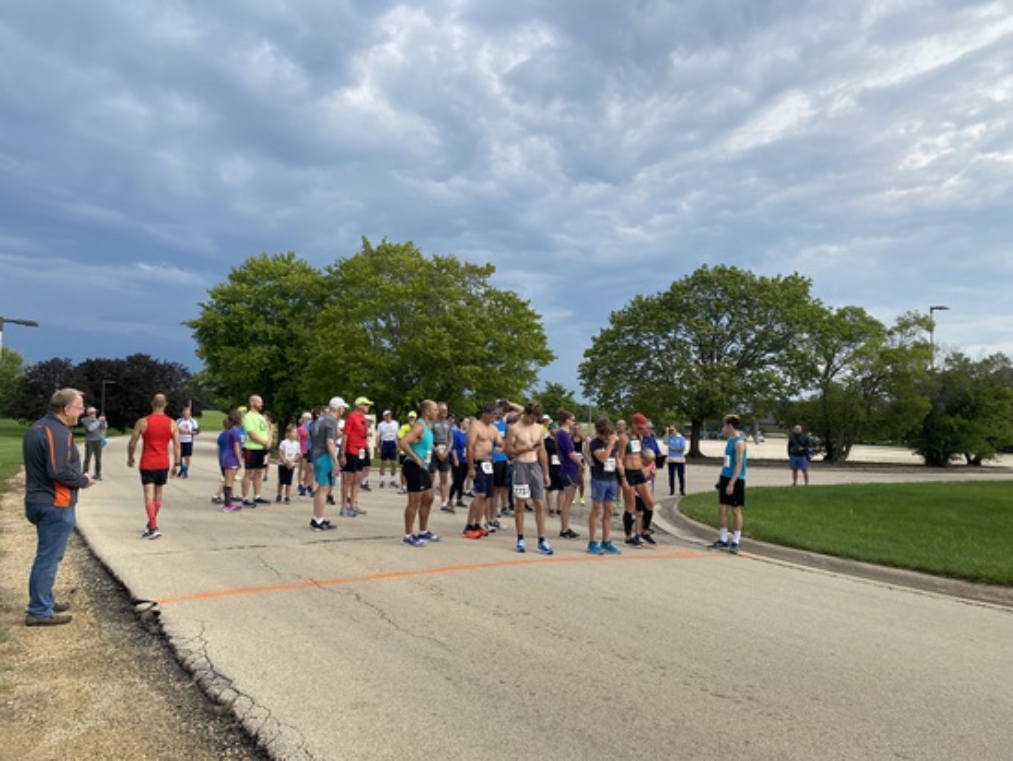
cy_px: 380
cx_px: 506
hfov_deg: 67.3
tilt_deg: +2.0
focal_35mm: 26
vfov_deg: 53.1
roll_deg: -1.1
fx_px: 761
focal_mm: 4.25
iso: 32
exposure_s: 1/1629
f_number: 1.8
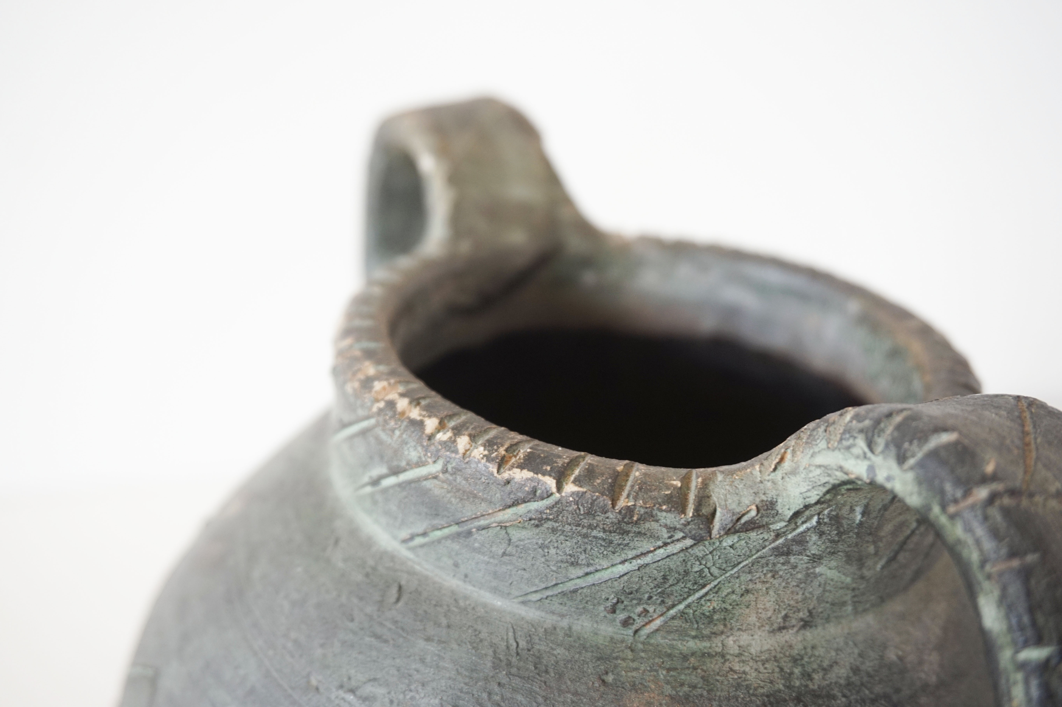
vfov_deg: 33.0
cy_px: 354
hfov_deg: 47.9
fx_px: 1194
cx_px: 531
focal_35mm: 40
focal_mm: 27
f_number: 4.5
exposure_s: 1/60
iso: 320
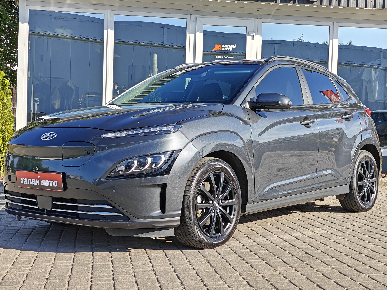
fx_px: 548
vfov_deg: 29.7
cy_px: 139
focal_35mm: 49
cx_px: 192
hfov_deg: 38.9
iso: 50
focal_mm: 7.08
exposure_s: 1/912
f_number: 2
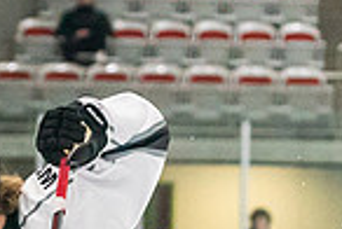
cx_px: -272
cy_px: 502
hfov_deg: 3.5
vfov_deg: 2.3
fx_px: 5607
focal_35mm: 589
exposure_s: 1/1250
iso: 3200
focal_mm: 83
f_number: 2.8
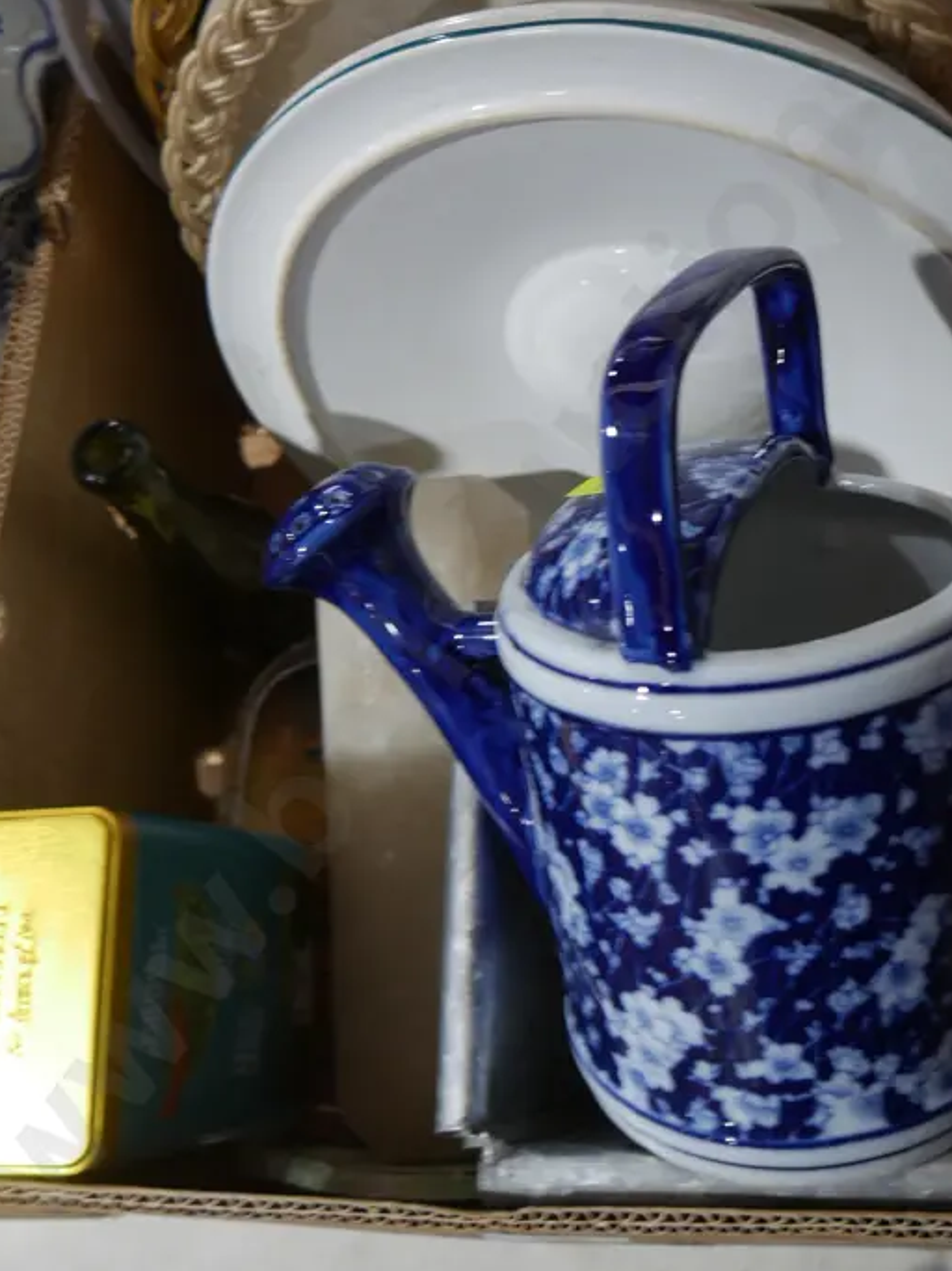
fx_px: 1541
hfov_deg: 34.2
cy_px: 447
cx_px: 584
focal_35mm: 42
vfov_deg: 44.3
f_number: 3.5
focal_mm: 14
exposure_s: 1/60
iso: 500
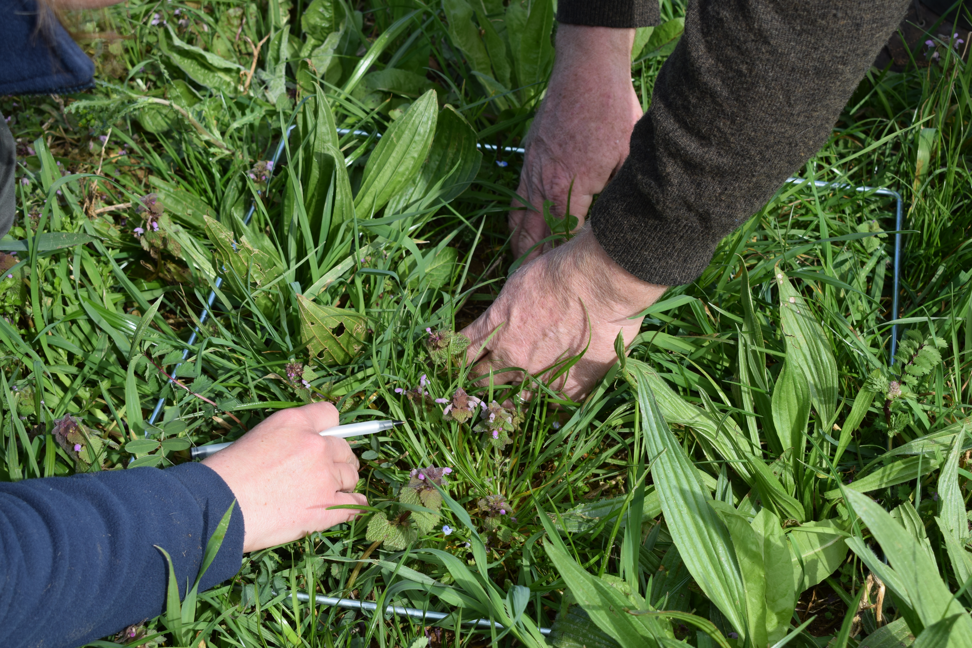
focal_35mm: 72
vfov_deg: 18.9
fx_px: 1944
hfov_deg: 28.1
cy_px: 324
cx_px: 486
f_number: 9
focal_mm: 48
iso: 200
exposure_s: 1/320
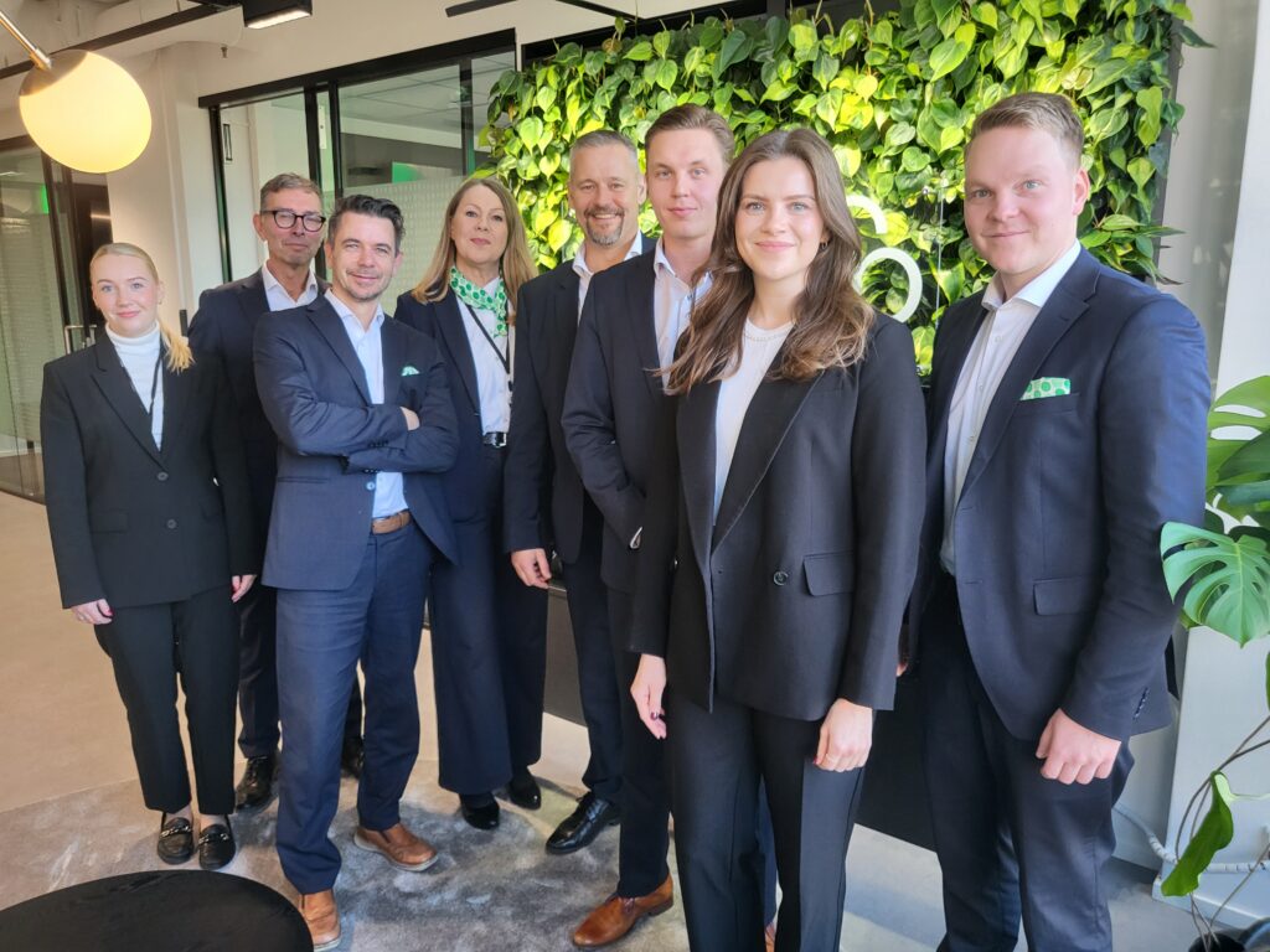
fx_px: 954
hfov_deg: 67.3
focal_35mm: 26
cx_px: 635
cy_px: 476
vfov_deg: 53.1
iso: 125
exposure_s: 1/120
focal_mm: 4.25
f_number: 1.8
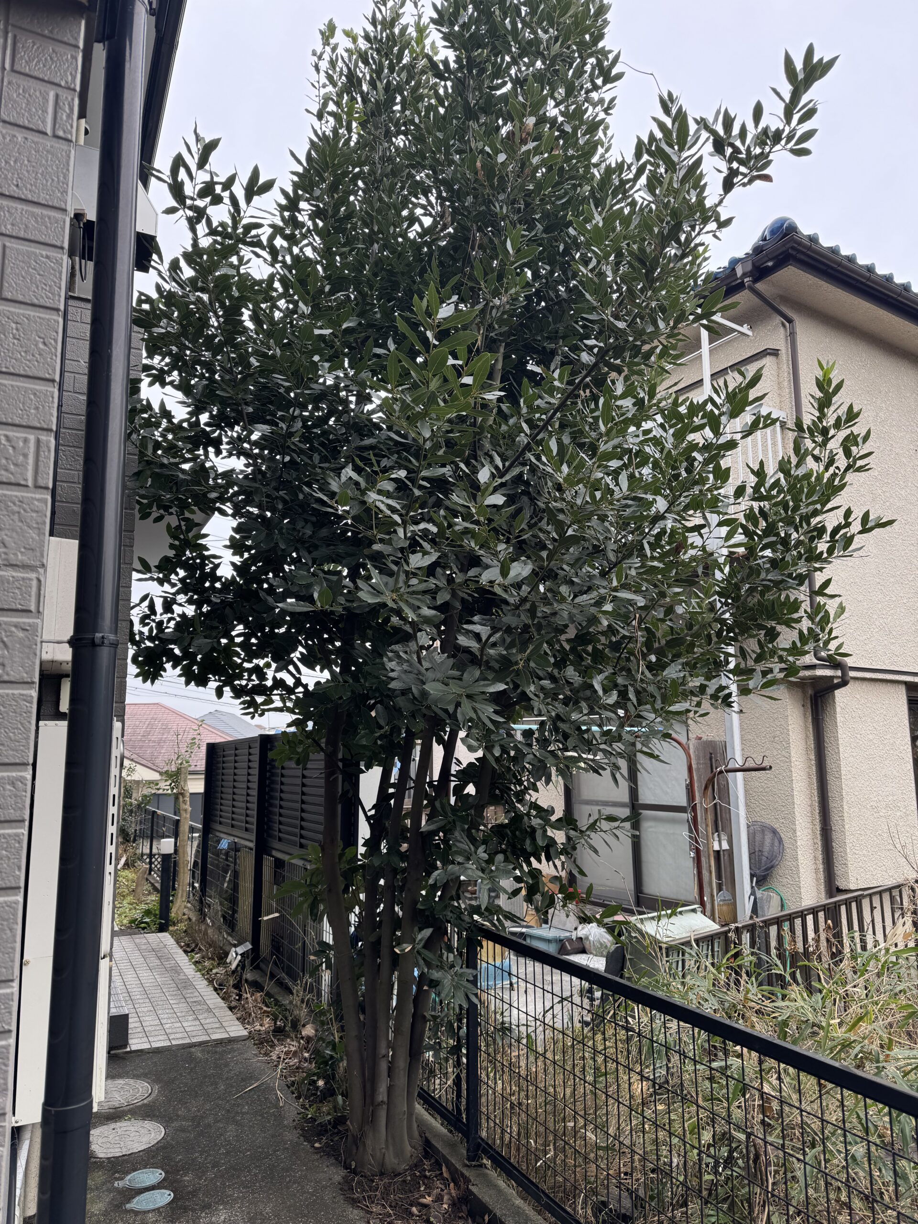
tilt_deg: +10.7
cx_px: 459
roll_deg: +1.0
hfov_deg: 56.8
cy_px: 612
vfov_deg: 71.6
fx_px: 849
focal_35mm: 24
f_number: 1.78
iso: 80
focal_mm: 6.76
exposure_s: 1/172
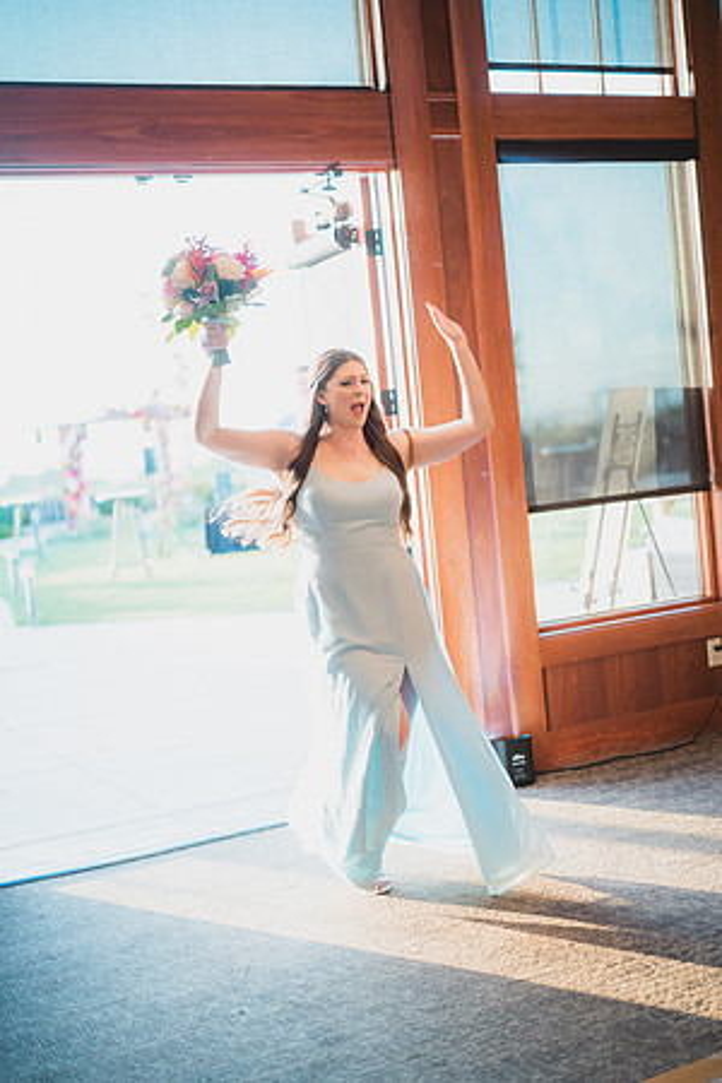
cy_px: 542
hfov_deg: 27.0
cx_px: 361
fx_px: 1504
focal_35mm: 50
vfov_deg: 39.6
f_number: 1.4
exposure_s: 1/2000
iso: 1250
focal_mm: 50
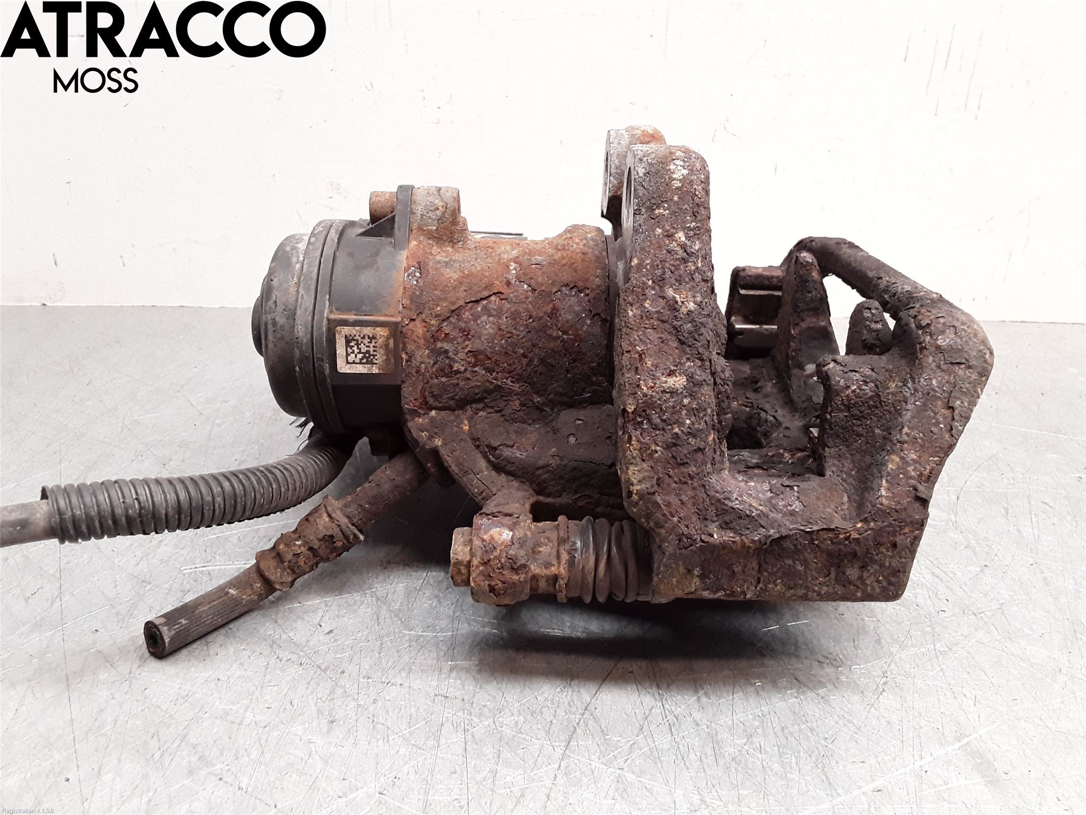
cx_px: 543
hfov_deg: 63.4
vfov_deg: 49.7
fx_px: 878
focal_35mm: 28
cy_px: 408
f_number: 1.9
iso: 100
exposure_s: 1/50
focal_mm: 2.91
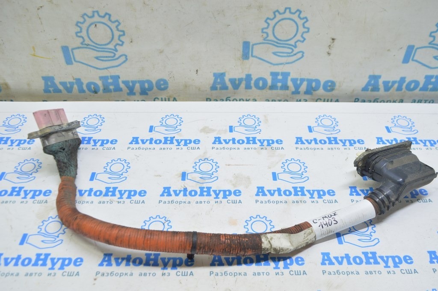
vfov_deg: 39.9
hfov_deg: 57.3
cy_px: 146
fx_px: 401
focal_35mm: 33
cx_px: 219
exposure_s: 1/20
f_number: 5.6
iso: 400
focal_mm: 22
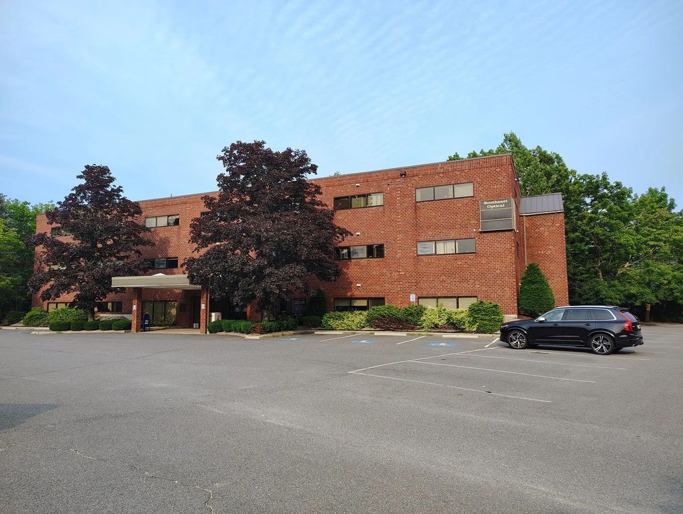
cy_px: 257
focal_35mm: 24
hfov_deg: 71.5
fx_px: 474
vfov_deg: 56.9
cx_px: 342
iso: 100
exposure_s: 1/448
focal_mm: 5.56
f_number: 1.8
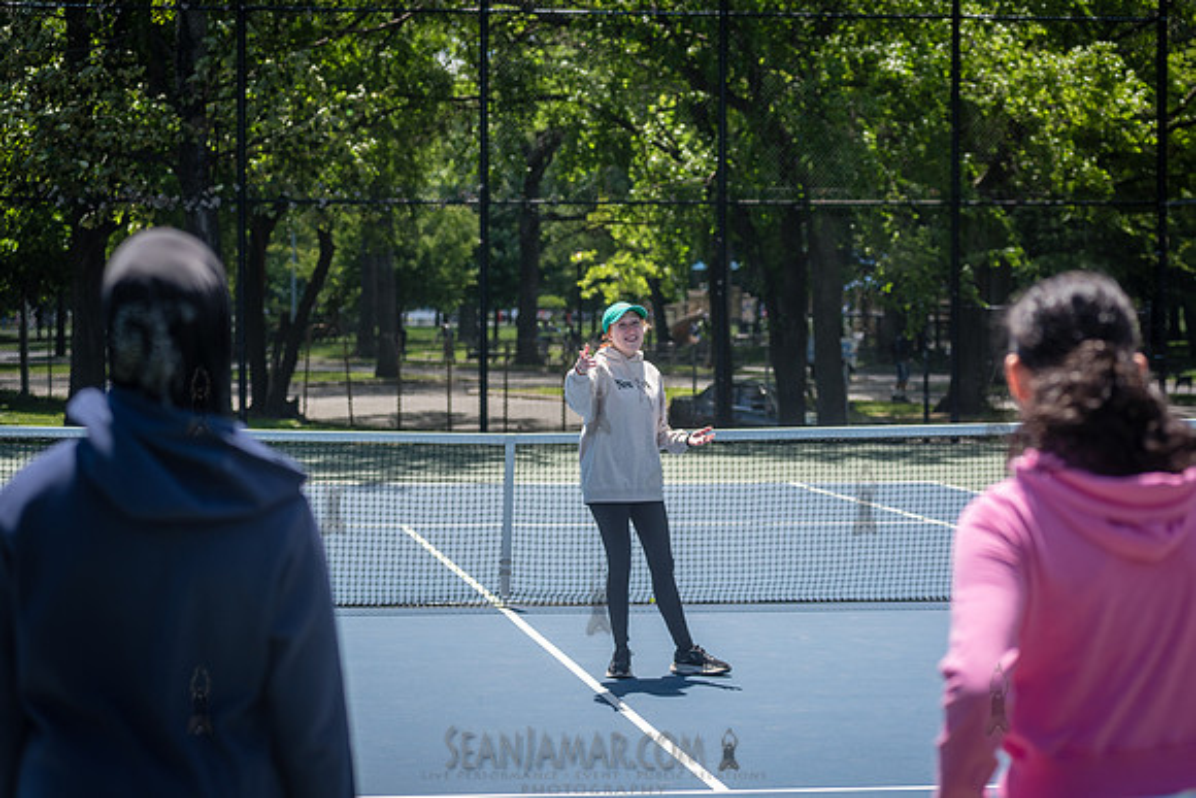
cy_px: 399
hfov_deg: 22.1
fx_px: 3064
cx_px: 598
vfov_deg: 14.8
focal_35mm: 92
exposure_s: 1/1600
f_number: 4
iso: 200
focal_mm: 92
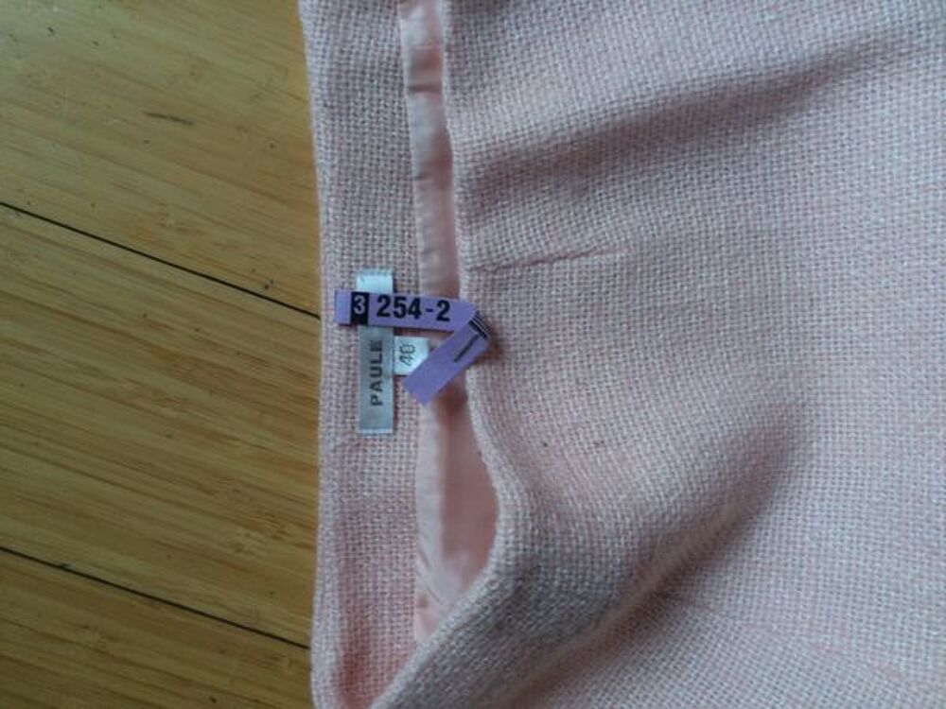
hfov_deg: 61.7
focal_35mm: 29
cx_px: 473
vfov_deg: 48.2
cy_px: 354
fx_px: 793
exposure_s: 1/33
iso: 125
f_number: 2.2
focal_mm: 4.15
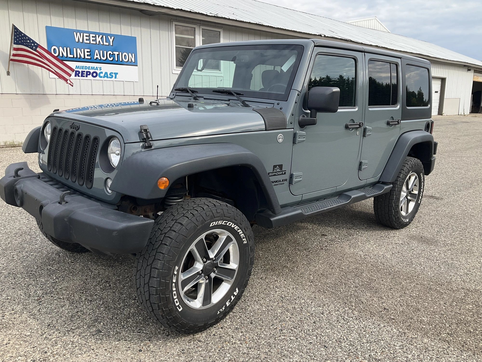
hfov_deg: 61.7
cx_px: 241
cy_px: 181
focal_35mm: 29
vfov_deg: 48.2
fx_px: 404
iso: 25
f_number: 1.8
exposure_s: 1/739
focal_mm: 3
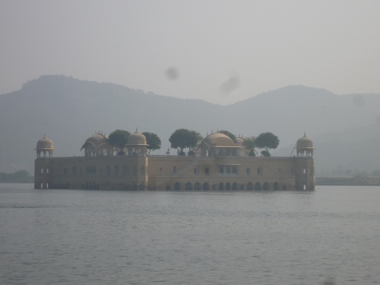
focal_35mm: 111
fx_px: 1219
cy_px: 142
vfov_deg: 13.3
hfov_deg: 17.7
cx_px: 190
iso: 100
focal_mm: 16.4
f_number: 8
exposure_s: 1/800
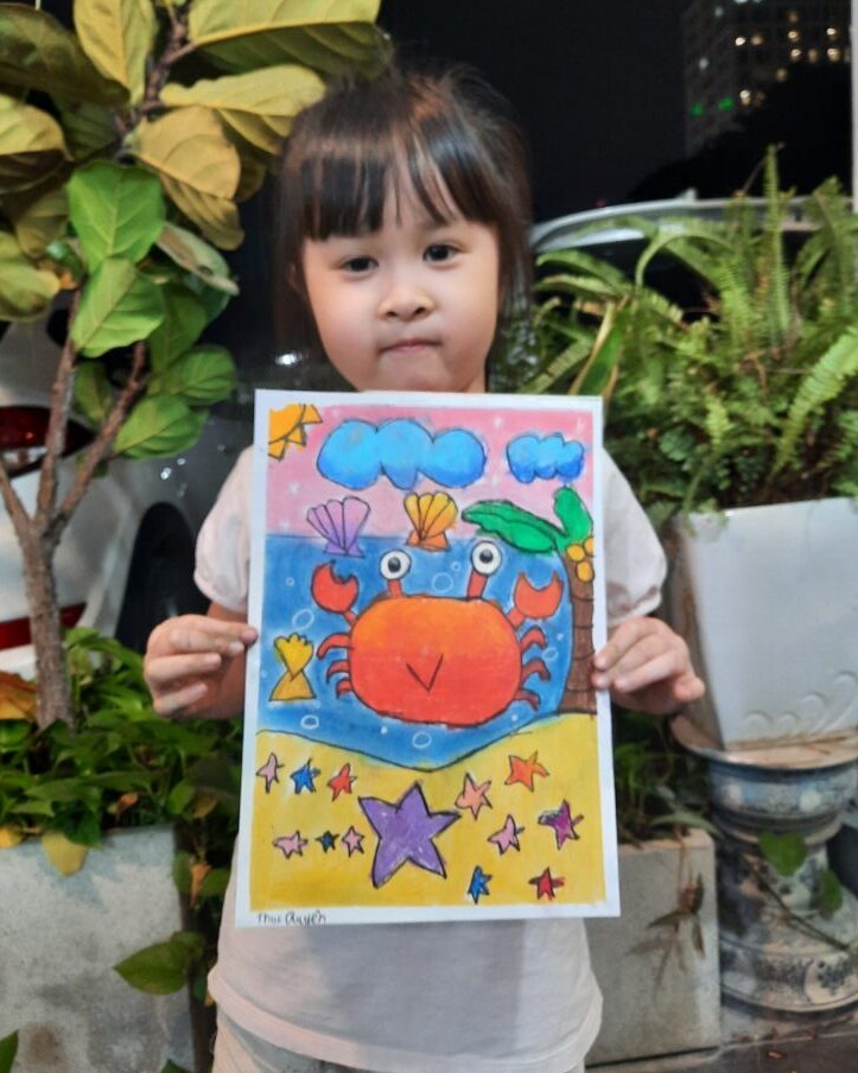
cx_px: 444
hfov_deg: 53.2
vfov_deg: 64.0
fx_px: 857
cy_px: 496
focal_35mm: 27
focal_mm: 4.6
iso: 250
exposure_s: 1/33
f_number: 2
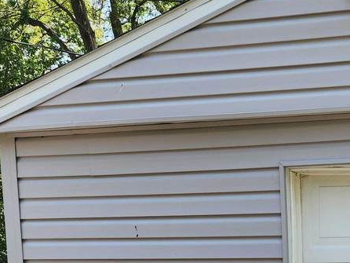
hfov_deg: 27.5
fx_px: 668
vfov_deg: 20.3
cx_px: 359
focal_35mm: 66
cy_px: 343
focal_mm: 5.4
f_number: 1.8
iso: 20
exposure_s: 1/322
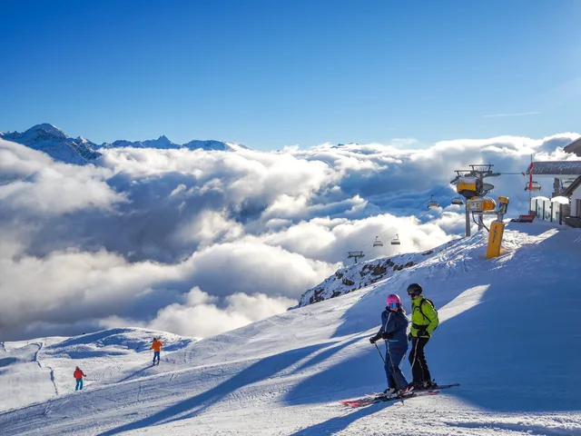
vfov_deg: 41.8
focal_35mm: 34
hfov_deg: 54.0
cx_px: 290
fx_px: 571
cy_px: 218
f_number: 11
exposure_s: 1/200
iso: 80
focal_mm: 17
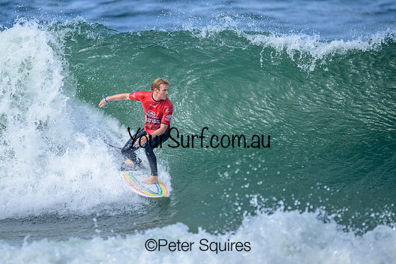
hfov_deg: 1.9
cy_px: 89
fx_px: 12091
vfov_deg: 1.3
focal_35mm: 1099
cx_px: 157
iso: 360
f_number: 6.3
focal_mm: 800
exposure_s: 1/2000
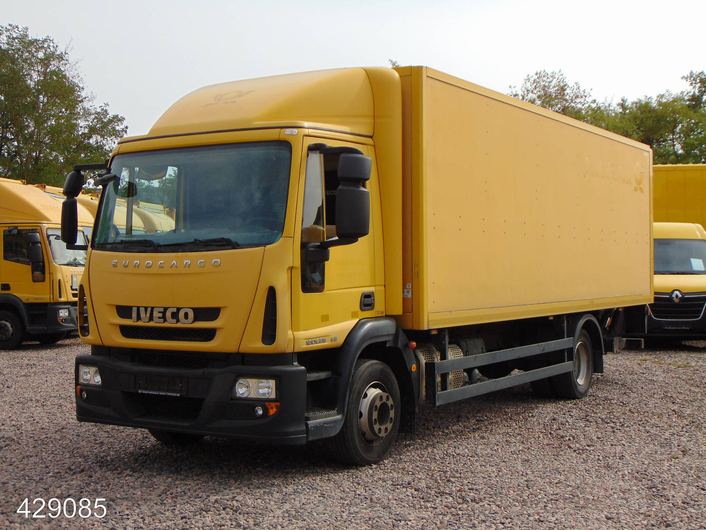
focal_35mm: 50
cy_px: 265
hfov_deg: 38.2
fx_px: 1020
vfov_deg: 29.1
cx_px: 353
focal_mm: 9
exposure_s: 1/500
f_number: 3.5
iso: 80
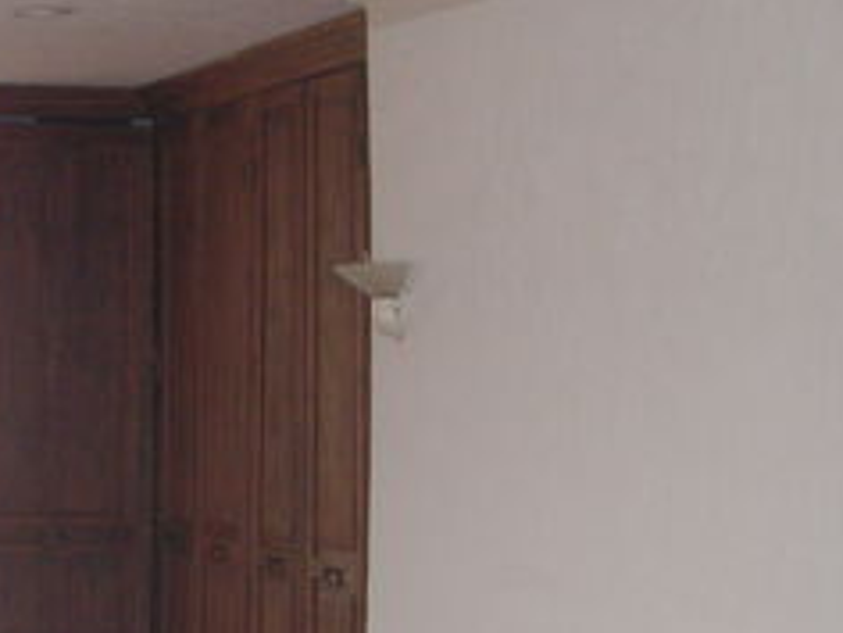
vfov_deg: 14.3
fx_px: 2508
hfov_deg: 18.2
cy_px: 479
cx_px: -157
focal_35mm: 103
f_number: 3.5
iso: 125
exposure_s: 1/30
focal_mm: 6.7
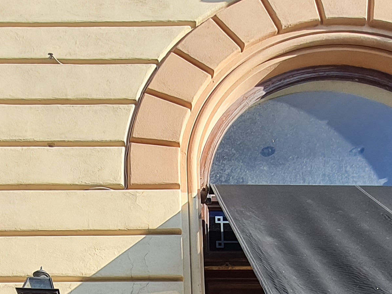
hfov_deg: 42.7
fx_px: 498
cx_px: 152
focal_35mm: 44
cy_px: 428
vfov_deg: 25.6
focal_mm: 1.74
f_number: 2.2
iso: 50
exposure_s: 1/684
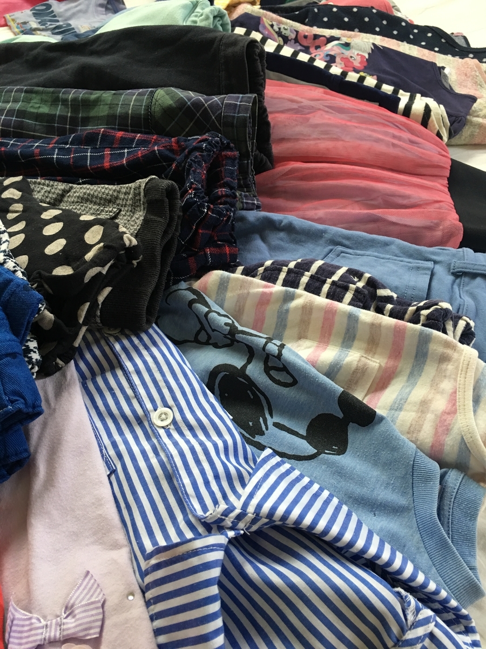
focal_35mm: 29
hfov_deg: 48.2
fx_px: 543
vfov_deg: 61.7
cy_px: 324
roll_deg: -0.4
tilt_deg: -44.8
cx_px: 243
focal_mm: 4.15
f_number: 2.2
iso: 40
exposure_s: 1/15
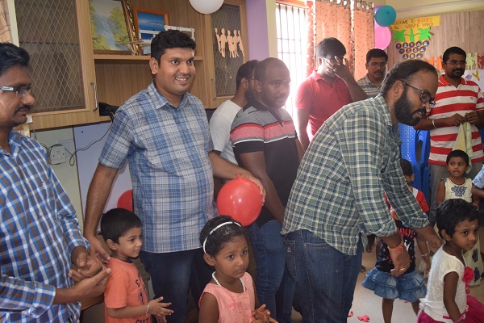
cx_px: 242
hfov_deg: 51.3
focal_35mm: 38
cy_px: 162
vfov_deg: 35.5
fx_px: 504
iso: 1250
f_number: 4
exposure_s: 1/60
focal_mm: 25
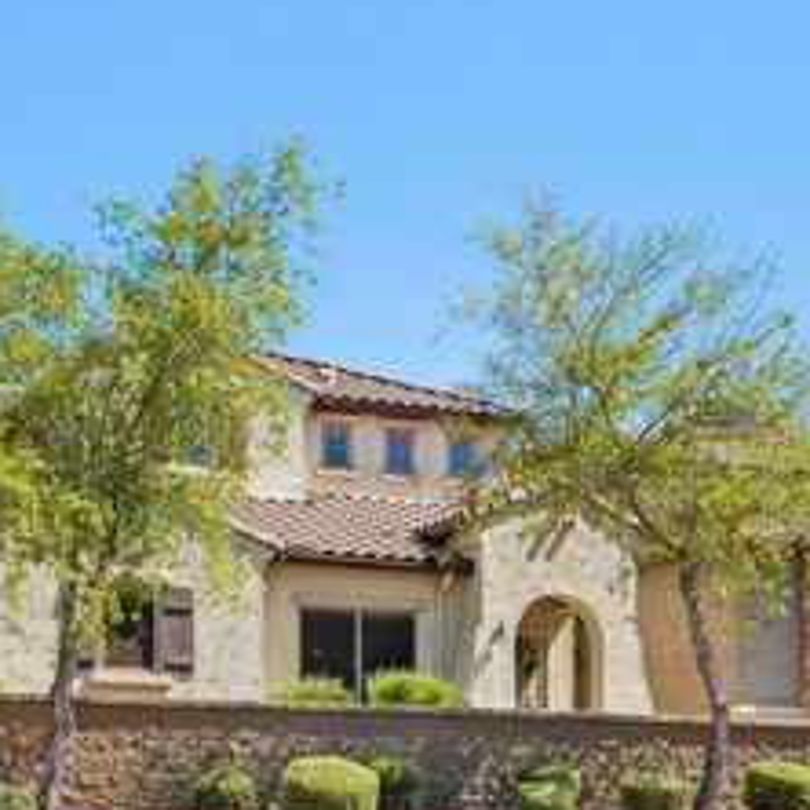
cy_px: 410
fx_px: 1774
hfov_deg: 25.7
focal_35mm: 67
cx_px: 325
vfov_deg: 25.7
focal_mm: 35
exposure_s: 1/2500
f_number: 5
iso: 400
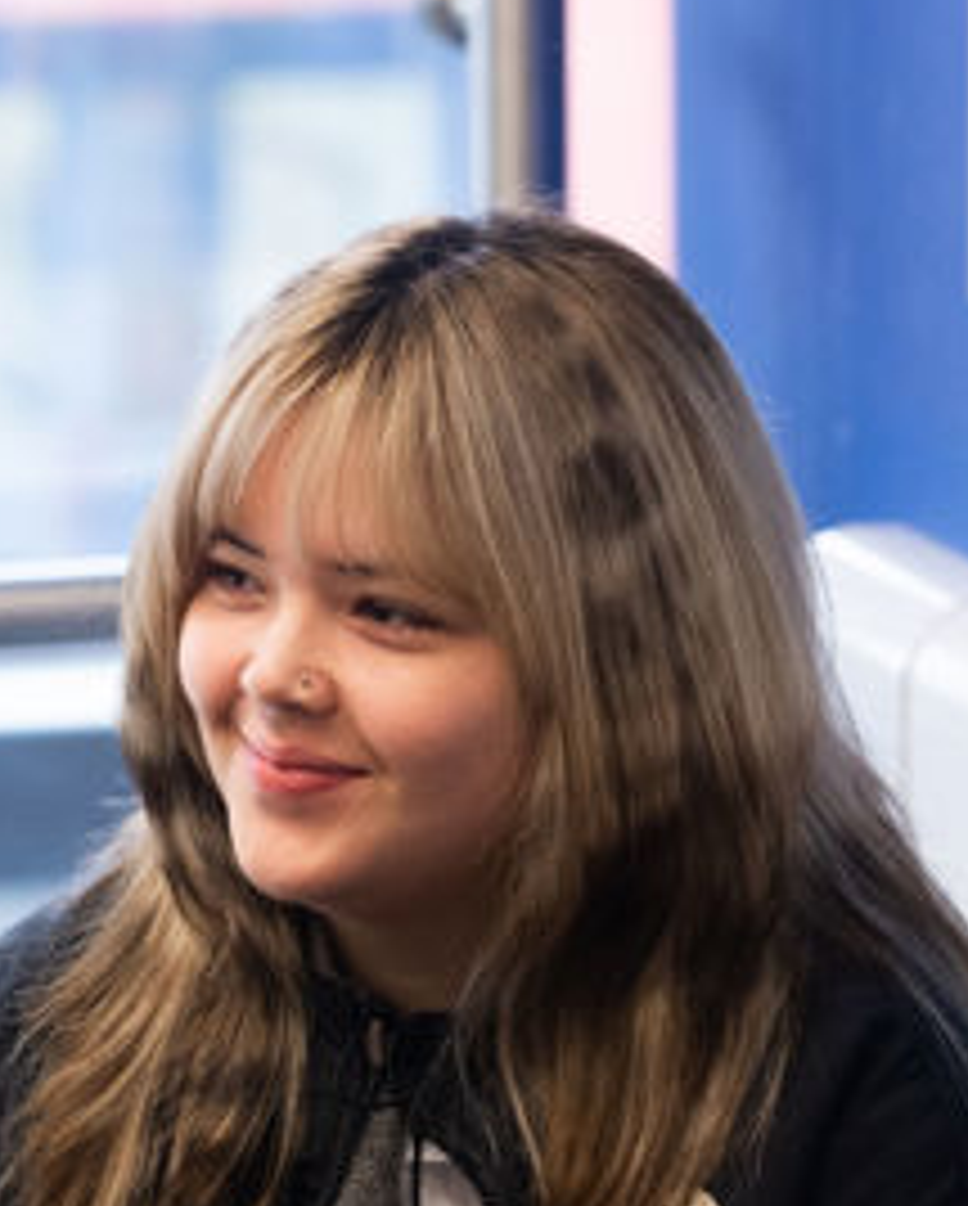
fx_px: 7829
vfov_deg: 8.8
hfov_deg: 7.1
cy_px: 682
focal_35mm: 219
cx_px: 173
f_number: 2.2
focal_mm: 56
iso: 1250
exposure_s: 1/250
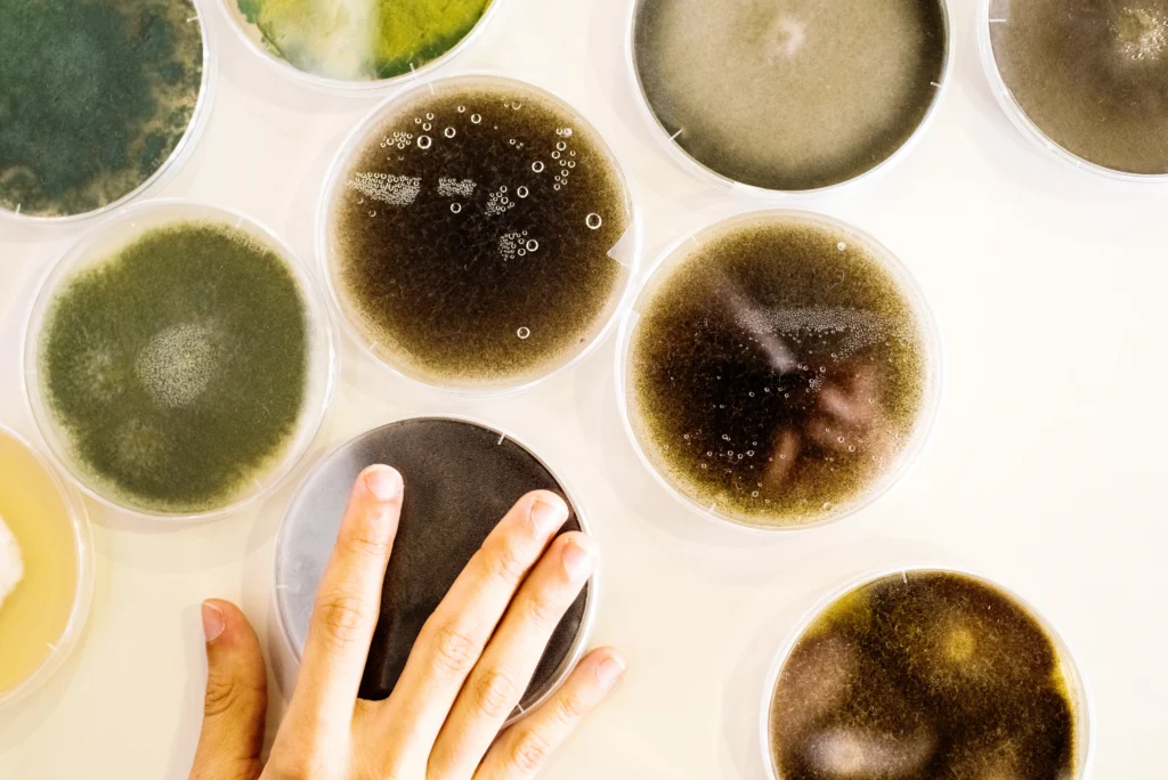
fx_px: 1623
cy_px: 390
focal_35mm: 50
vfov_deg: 27.0
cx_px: 584
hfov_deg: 39.6
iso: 1600
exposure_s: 1/180
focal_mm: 50
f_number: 3.3
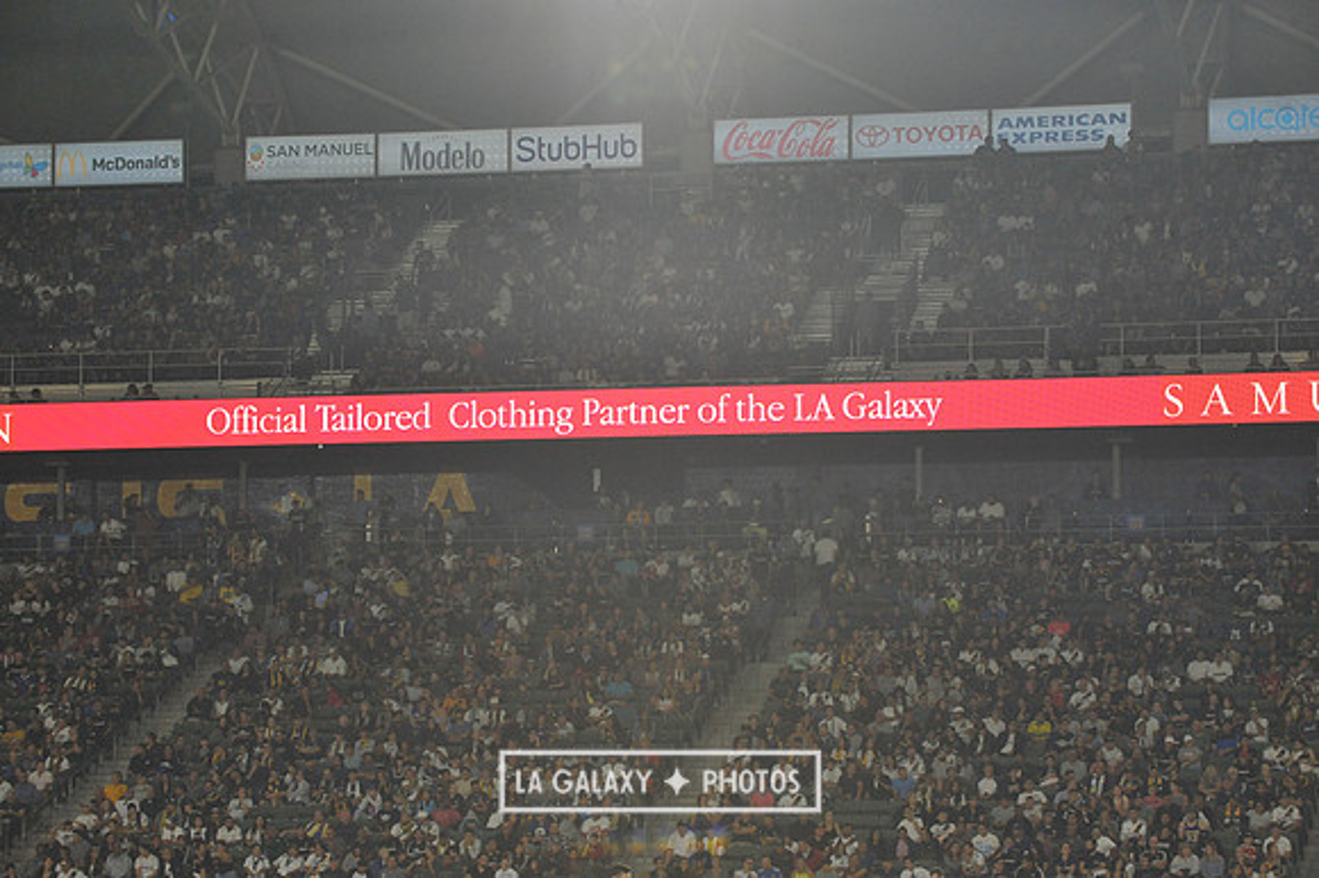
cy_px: 439
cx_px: 660
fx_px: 4760
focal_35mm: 130
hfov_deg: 15.8
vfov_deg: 10.5
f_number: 10
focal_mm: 130
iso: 3200
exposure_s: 1/400
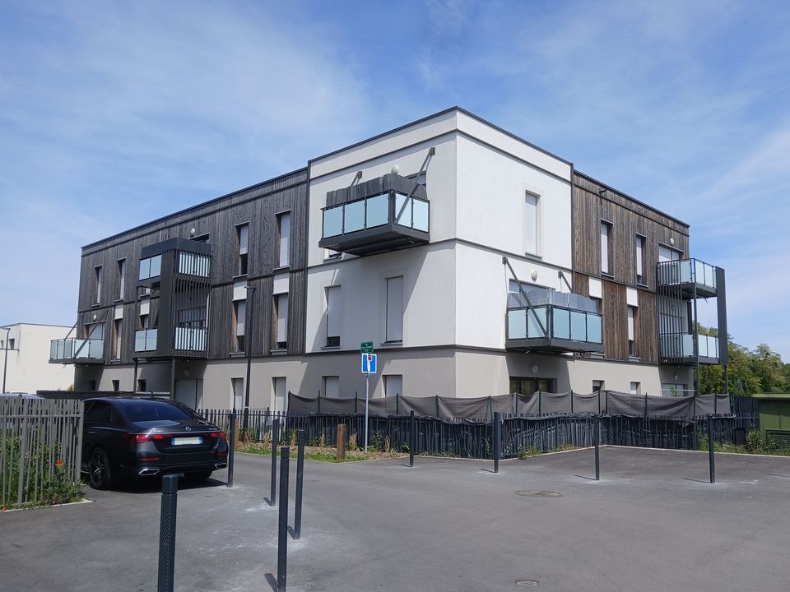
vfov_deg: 53.1
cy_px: 296
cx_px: 395
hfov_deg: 67.3
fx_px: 593
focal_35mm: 26
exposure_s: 1/686
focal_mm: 3.98
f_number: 1.8
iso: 20
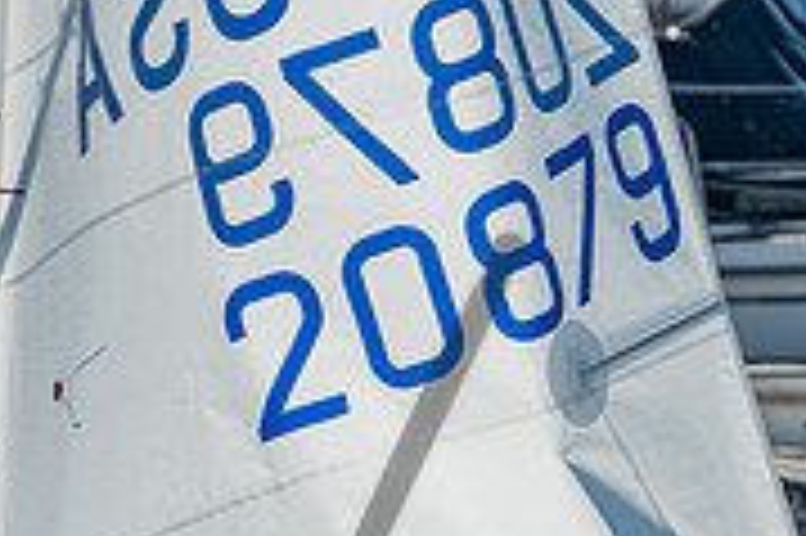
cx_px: 604
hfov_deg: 3.4
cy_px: 973
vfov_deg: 2.2
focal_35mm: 614
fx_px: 13734
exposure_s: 1/250
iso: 100
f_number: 6.3
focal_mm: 150
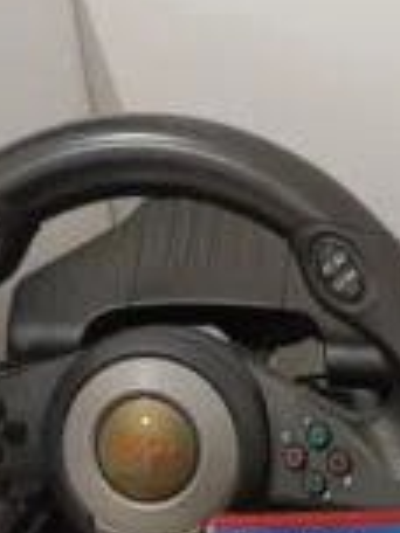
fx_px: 971
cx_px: 386
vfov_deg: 27.3
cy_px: 631
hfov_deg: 22.5
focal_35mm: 63
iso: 1240
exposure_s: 1/50
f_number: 1.7
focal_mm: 5.31
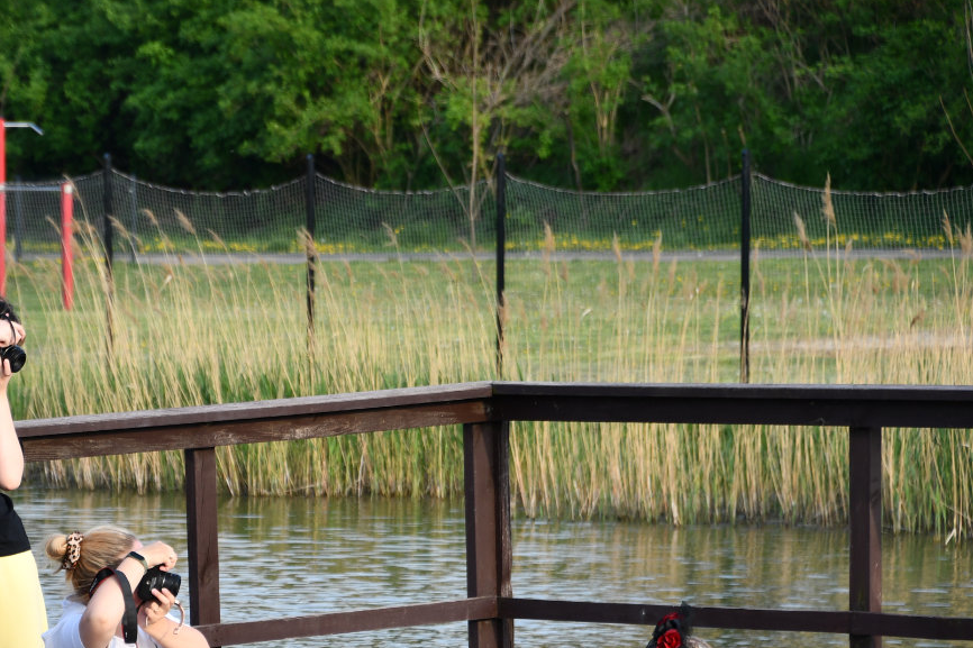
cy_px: 520
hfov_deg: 6.5
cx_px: 187
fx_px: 8566
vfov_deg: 4.3
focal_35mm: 317
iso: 100
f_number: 5.6
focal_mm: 122
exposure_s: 1/200
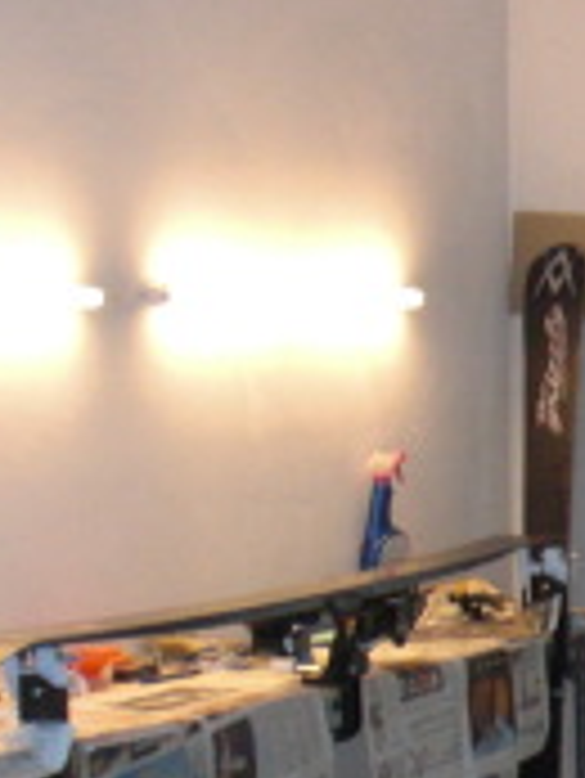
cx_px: 1076
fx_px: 2993
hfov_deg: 10.5
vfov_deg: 14.7
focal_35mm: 133
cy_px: 643
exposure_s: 1/30
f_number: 2.8
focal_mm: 6.3
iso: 200
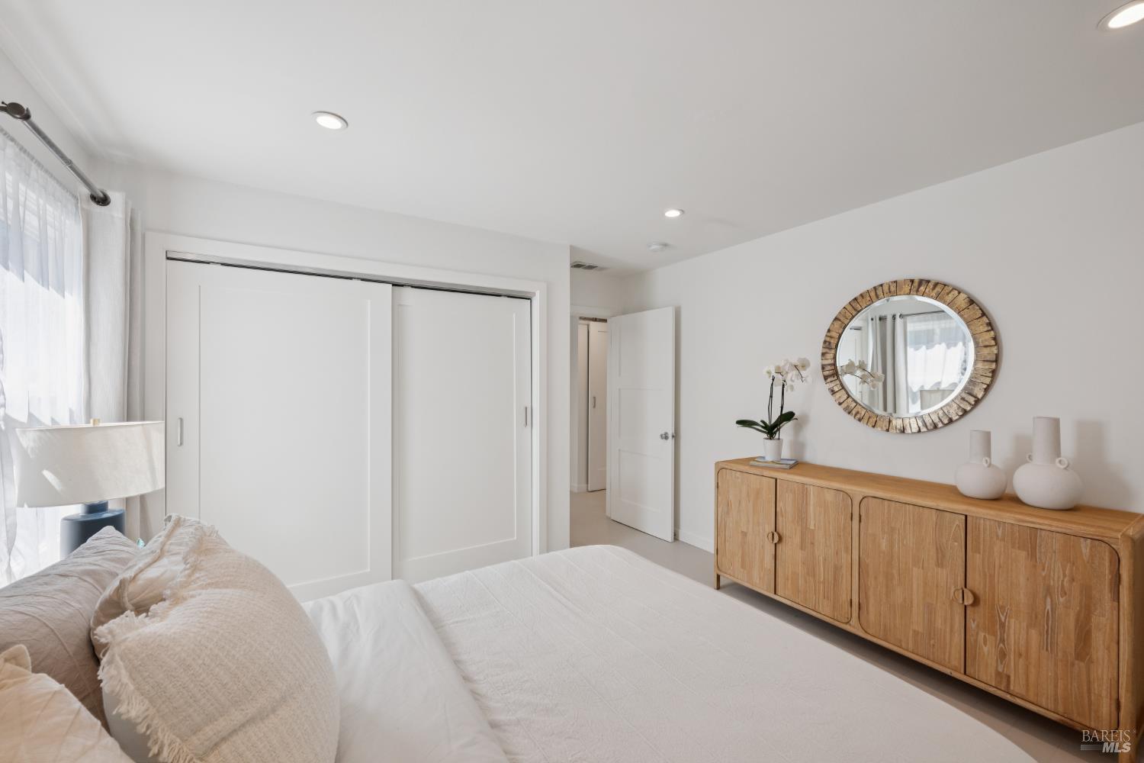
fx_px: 461
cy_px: 382
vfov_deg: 79.2
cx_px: 572
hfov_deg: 102.3
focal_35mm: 14
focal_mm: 14.5
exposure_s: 1/15
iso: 180
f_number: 8
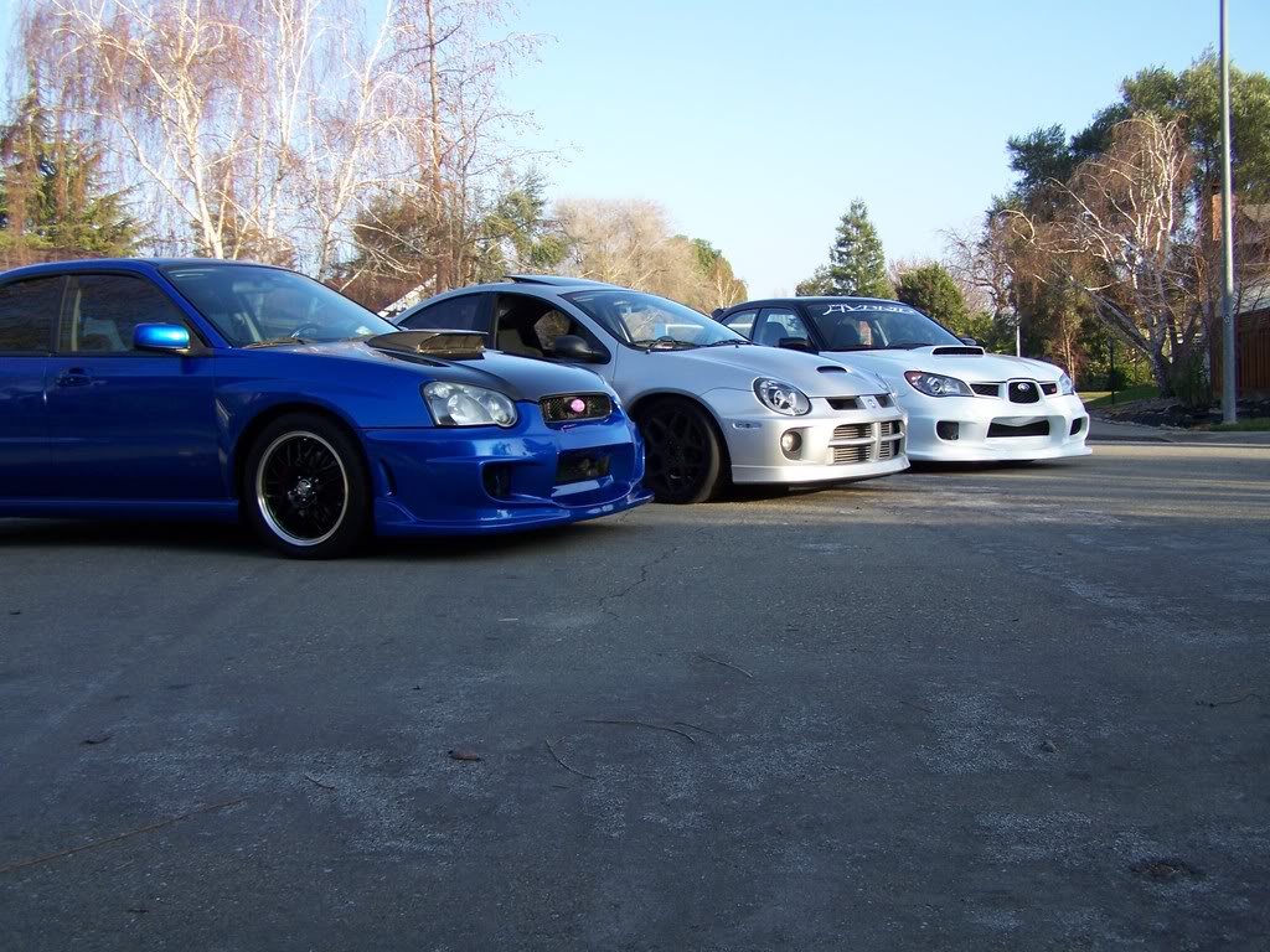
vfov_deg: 37.7
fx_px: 1394
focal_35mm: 38
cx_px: 635
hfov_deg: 49.0
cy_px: 476
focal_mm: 6.3
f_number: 2.8
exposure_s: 1/250
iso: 64
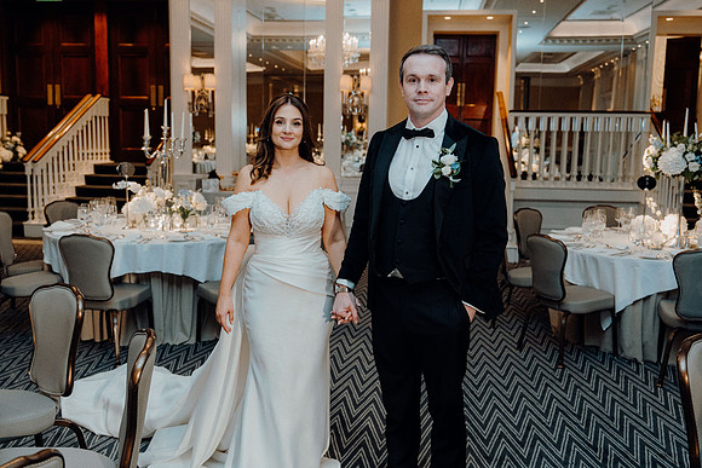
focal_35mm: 35
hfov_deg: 54.4
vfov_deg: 37.9
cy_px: 234
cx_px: 351
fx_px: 683
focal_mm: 35
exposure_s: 1/200
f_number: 3.5
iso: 2500
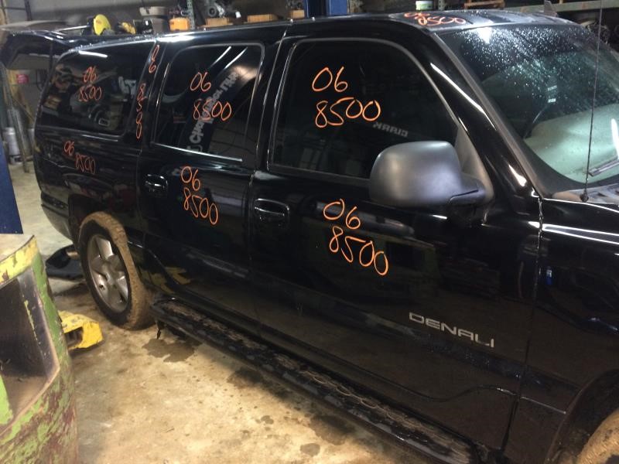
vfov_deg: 48.2
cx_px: 310
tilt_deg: -15.1
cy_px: 232
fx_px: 519
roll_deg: +3.0
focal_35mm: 29
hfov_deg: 61.7
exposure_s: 1/16
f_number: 2.2
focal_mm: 4.15
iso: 200
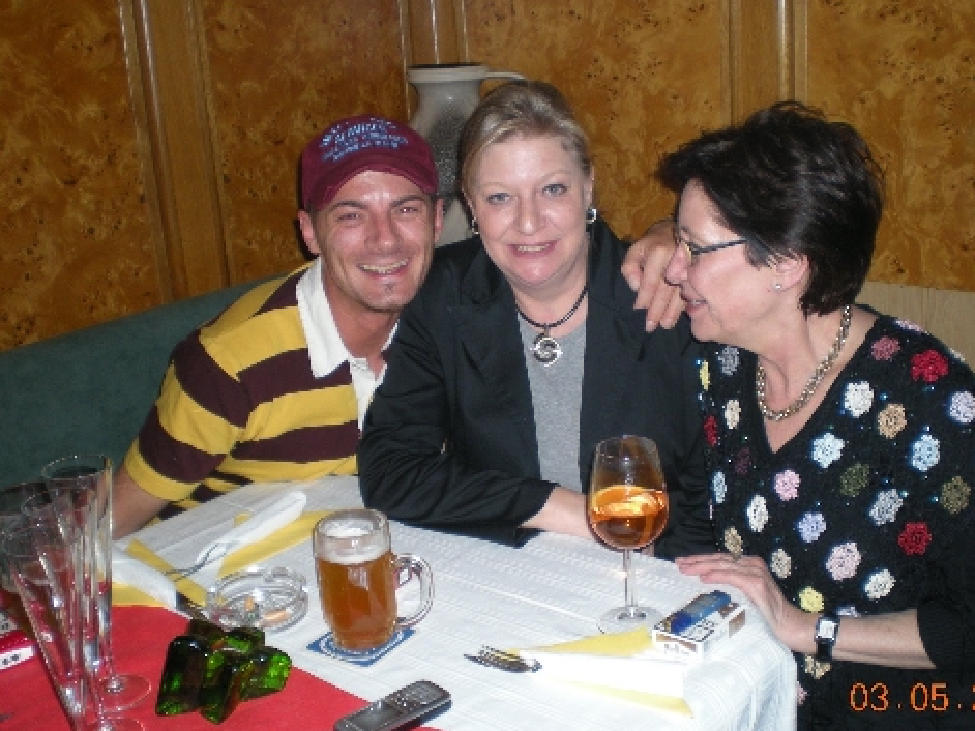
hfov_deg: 43.8
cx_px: 543
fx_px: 1211
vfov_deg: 33.6
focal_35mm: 43
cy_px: 371
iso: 118
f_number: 3.1
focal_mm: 6.3
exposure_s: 1/60
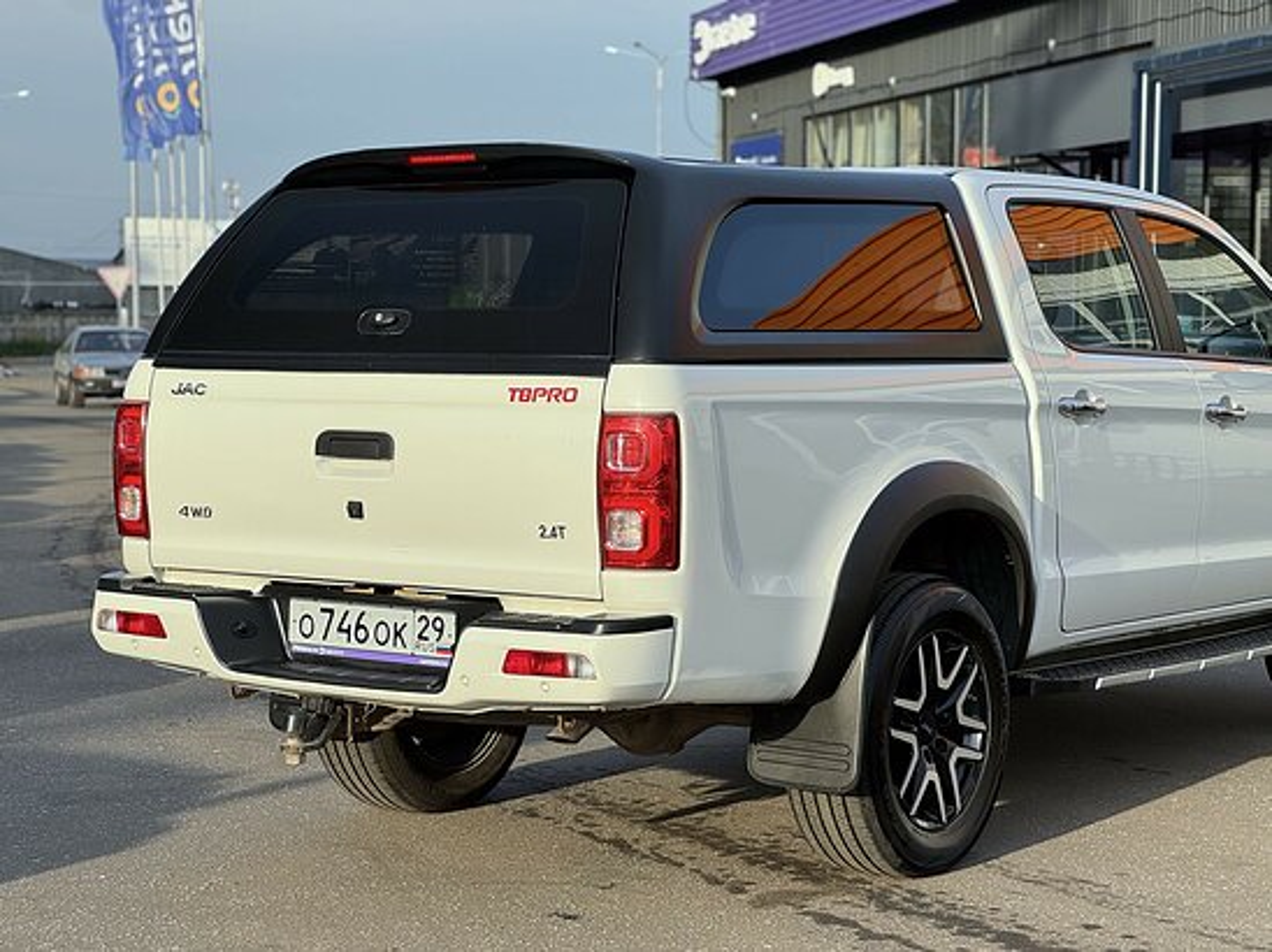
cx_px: 636
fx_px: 2827
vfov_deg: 19.1
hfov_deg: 25.4
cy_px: 476
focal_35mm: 77
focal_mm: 9
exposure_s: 1/196
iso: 25
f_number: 2.8
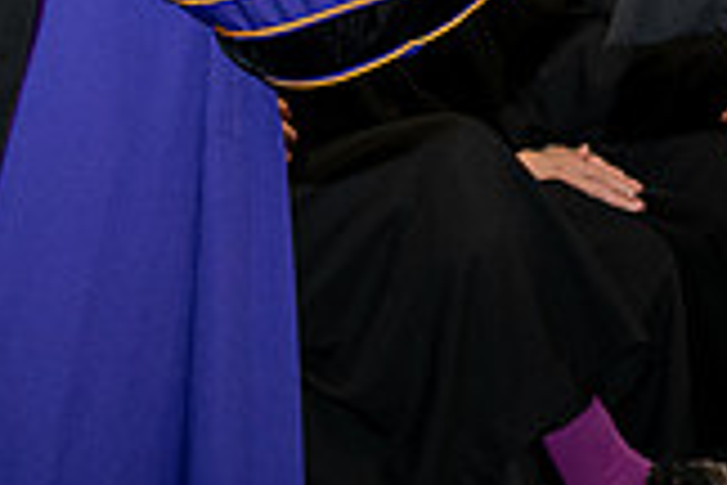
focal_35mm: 250
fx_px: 5048
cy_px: -370
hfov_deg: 8.2
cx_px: 718
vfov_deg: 5.4
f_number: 5.6
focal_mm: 70
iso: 1600
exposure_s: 1/200
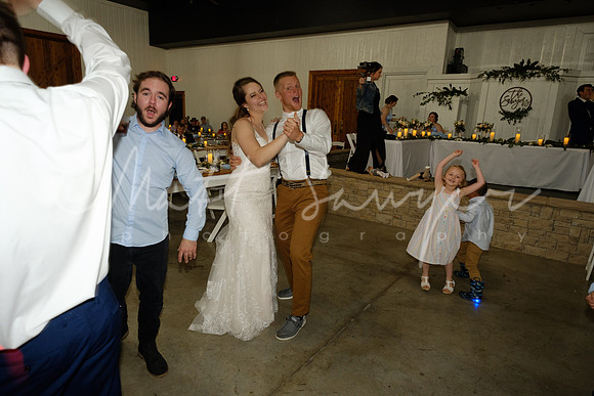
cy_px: 198
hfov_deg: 78.6
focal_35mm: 22
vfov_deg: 57.3
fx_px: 363
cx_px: 297
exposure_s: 1/40
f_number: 4
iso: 1600
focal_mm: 14.5
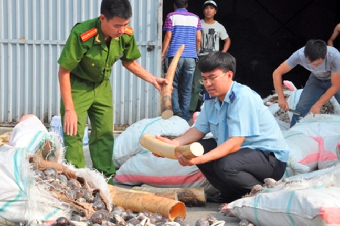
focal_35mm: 63
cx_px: 170
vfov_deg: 21.5
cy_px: 113
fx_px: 595
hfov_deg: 31.9
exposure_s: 1/500
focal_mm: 42
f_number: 11
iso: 640
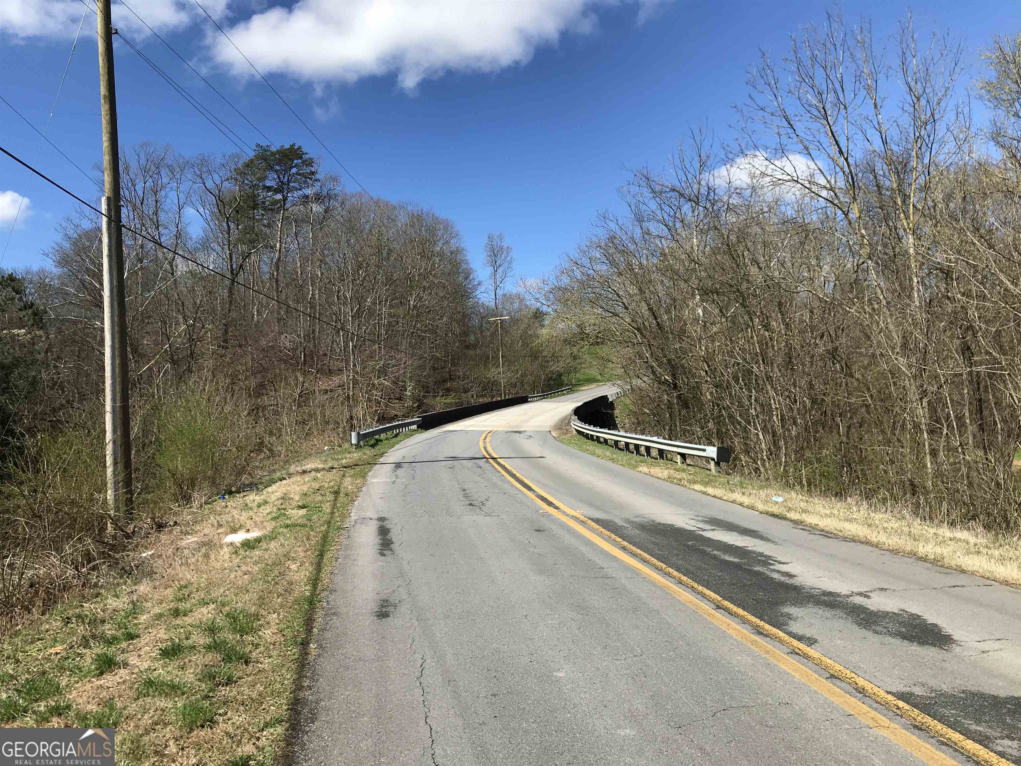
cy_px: 383
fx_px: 826
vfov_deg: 49.7
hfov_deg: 63.4
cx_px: 510
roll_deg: +2.2
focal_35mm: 28
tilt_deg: +3.8
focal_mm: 3.99
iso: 20
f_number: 1.8
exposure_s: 1/2128
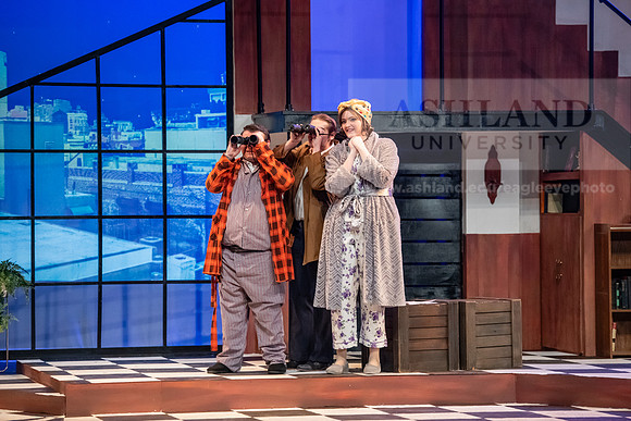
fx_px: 2454
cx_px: 316
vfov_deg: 9.8
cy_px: 210
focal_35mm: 140
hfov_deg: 14.7
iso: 4000
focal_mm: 140
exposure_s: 1/200
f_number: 3.2
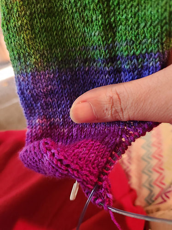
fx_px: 153
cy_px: 115
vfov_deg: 74.0
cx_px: 86
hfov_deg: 58.8
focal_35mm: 23
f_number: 1.8
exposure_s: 1/40
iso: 640
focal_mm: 5.4
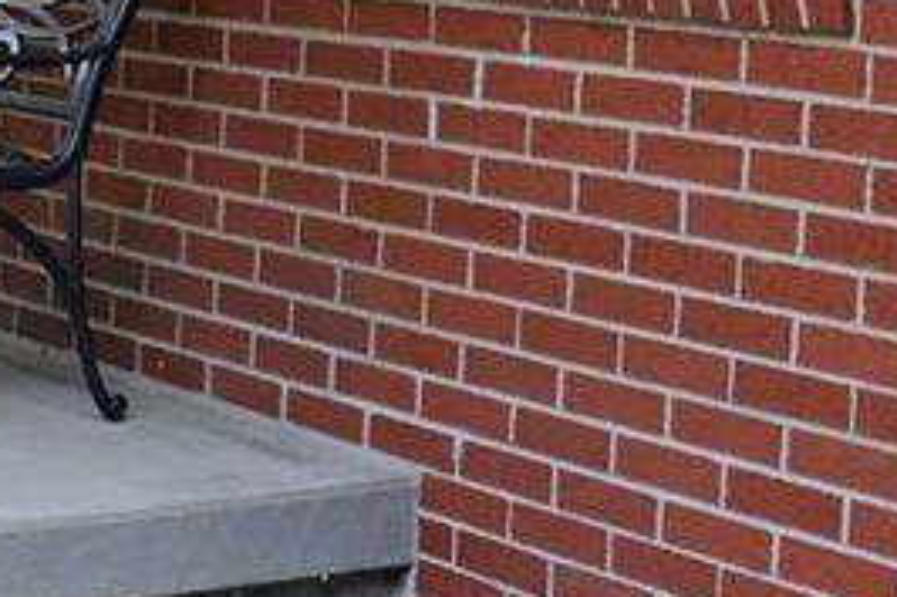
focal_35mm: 104
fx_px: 2590
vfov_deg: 12.9
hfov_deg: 18.3
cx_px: -260
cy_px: -74
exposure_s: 1/125
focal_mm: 18
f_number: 5.6
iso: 160
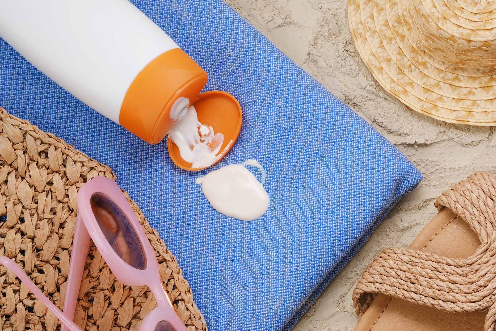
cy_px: 166
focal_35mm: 120
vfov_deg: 11.4
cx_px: 248
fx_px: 1654
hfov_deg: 17.1
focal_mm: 80
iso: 160
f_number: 16
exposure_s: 1/125
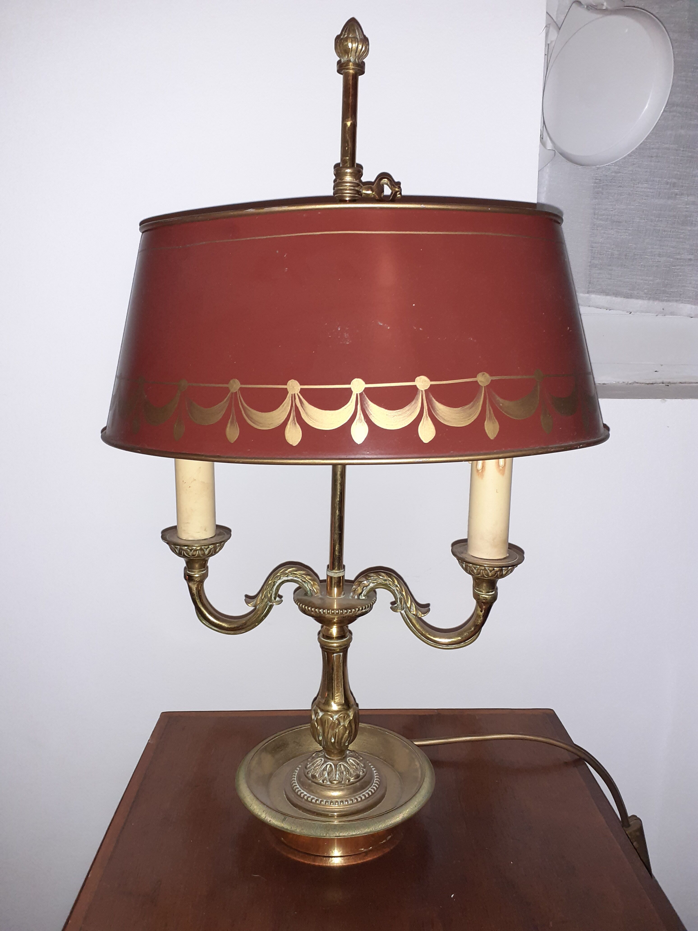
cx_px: 349
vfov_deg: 65.3
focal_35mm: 27
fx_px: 726
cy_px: 466
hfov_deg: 51.4
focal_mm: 3.6
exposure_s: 1/50
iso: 125
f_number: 1.9
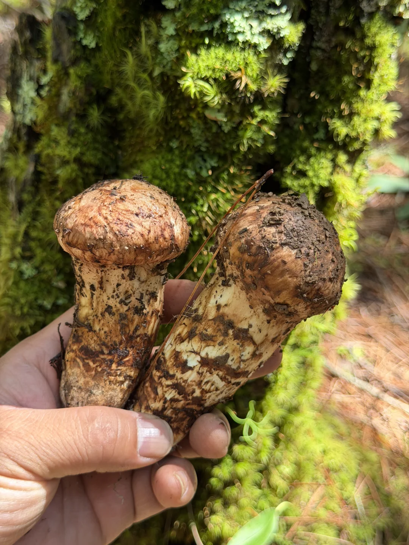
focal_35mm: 48
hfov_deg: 30.3
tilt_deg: -39.3
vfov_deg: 39.7
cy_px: 272
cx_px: 204
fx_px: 756
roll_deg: -10.4
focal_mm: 6.76
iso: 64
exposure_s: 1/135
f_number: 1.78
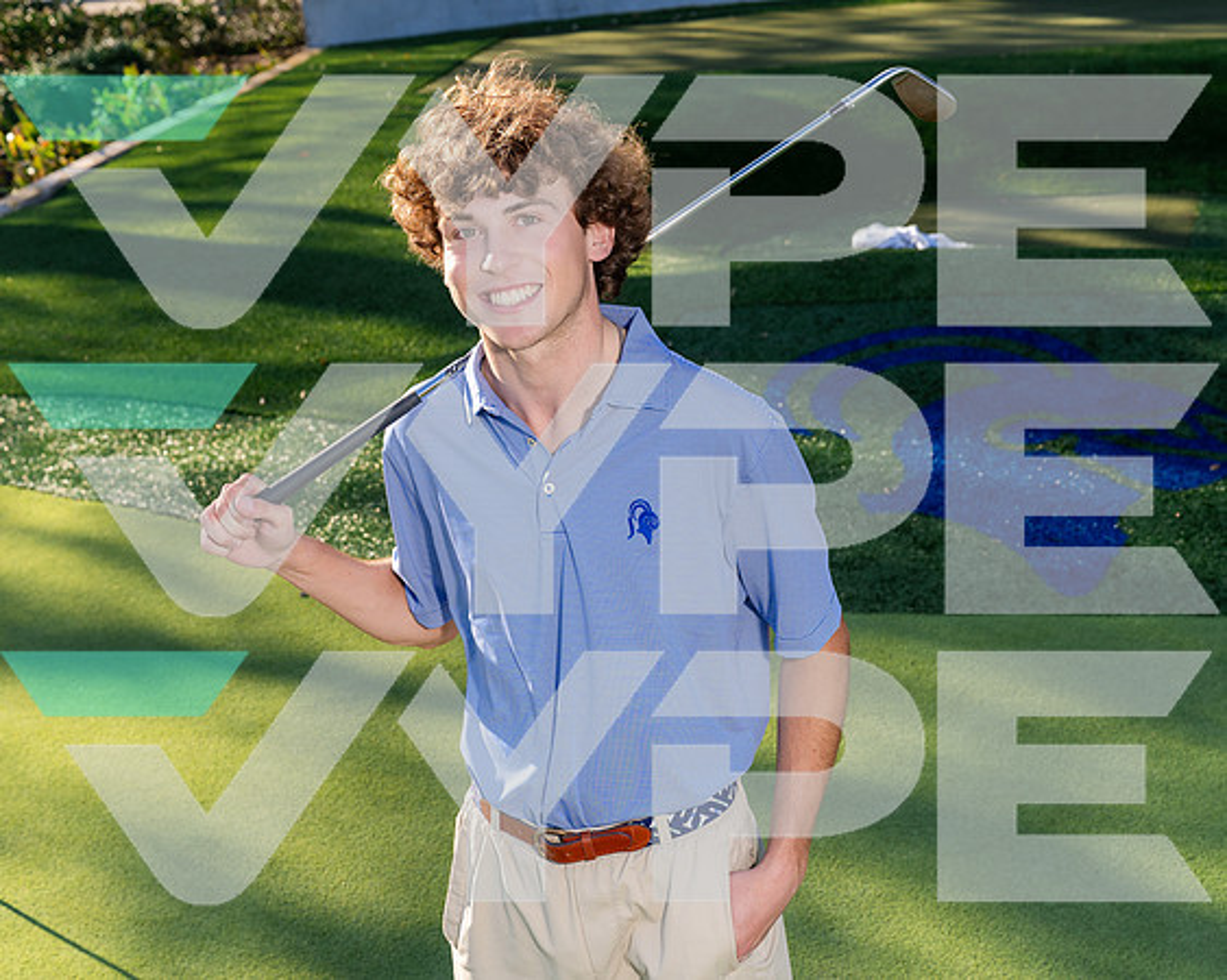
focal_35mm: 59
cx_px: 635
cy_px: 497
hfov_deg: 31.8
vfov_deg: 25.7
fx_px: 2154
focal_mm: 51
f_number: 7.1
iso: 250
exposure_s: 1/250
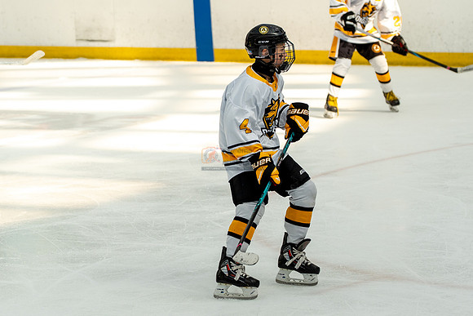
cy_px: 197
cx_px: 201
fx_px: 2458
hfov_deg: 11.0
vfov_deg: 7.3
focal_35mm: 187
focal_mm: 100
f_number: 3.5
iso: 800
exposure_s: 1/1600
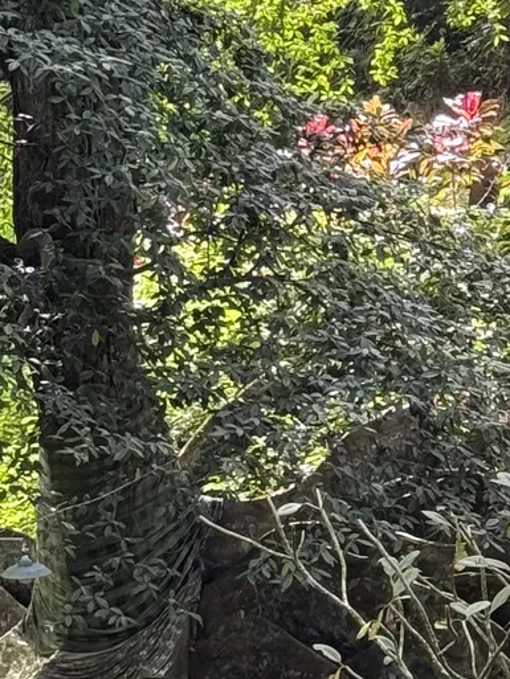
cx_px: 782
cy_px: 512
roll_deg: -0.4
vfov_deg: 10.6
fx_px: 3672
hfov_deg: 7.8
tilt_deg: -8.6
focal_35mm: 187
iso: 200
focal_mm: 6.76
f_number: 1.78
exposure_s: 1/143
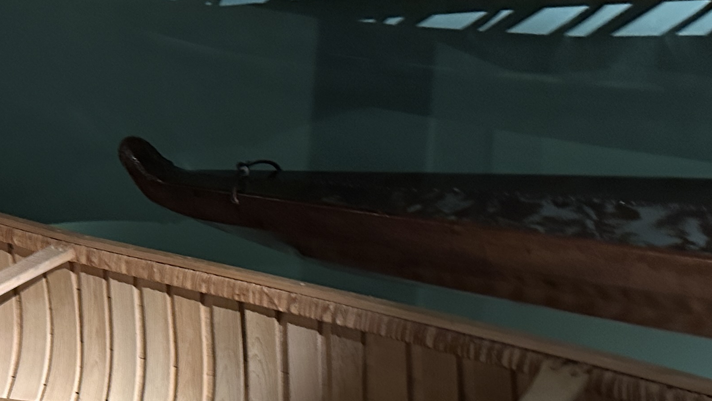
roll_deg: -1.4
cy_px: 316
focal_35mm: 66
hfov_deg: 30.3
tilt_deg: -7.6
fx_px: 1246
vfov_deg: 18.1
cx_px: 48
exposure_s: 1/40
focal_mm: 6.86
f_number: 1.78
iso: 640
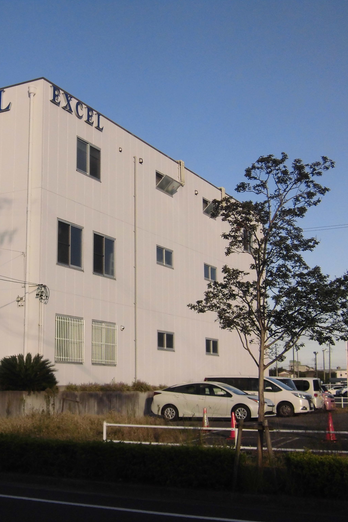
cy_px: 261
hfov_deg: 26.6
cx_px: 79
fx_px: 725
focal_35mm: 50
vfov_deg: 39.6
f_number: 8.8
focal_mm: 6.4
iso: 100
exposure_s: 1/200
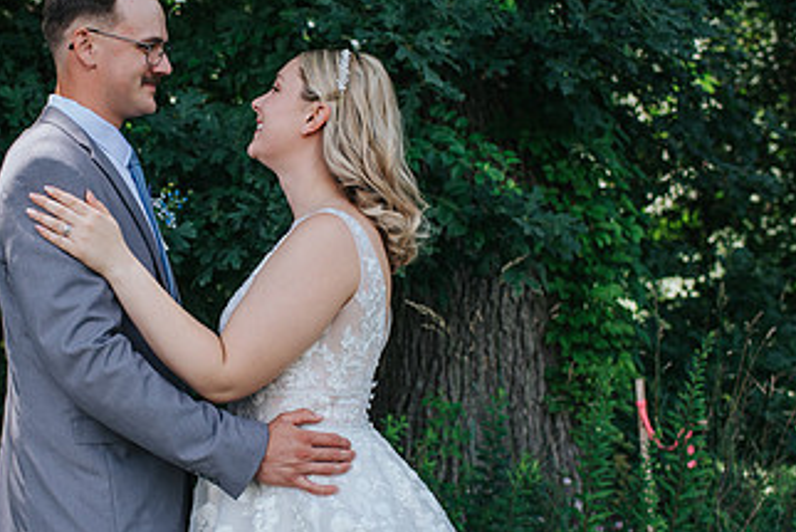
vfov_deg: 21.6
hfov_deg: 31.3
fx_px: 1394
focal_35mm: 63
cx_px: 198
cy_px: 320
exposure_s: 1/500
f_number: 2.8
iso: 140
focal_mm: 35
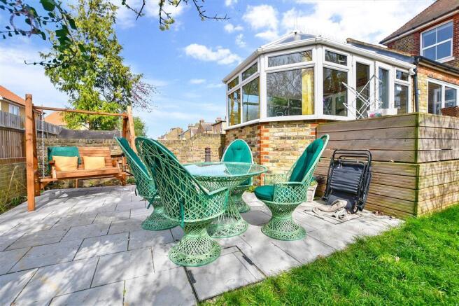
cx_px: 230
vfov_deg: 77.3
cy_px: 153
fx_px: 191
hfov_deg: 100.4
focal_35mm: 15
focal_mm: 10
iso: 160
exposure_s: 1/160
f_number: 8
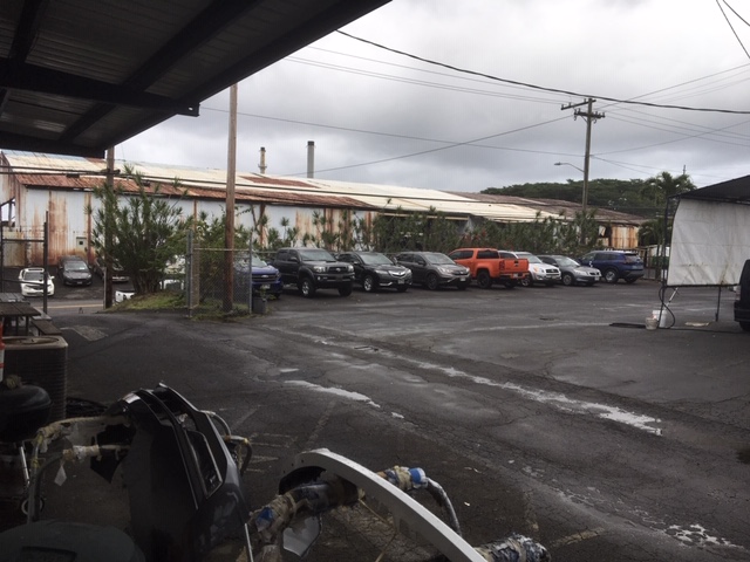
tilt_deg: -2.4
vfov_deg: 48.2
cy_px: 281
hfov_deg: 61.7
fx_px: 628
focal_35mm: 29
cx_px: 375
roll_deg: -1.7
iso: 25
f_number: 2.2
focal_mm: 4.15
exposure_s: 1/693
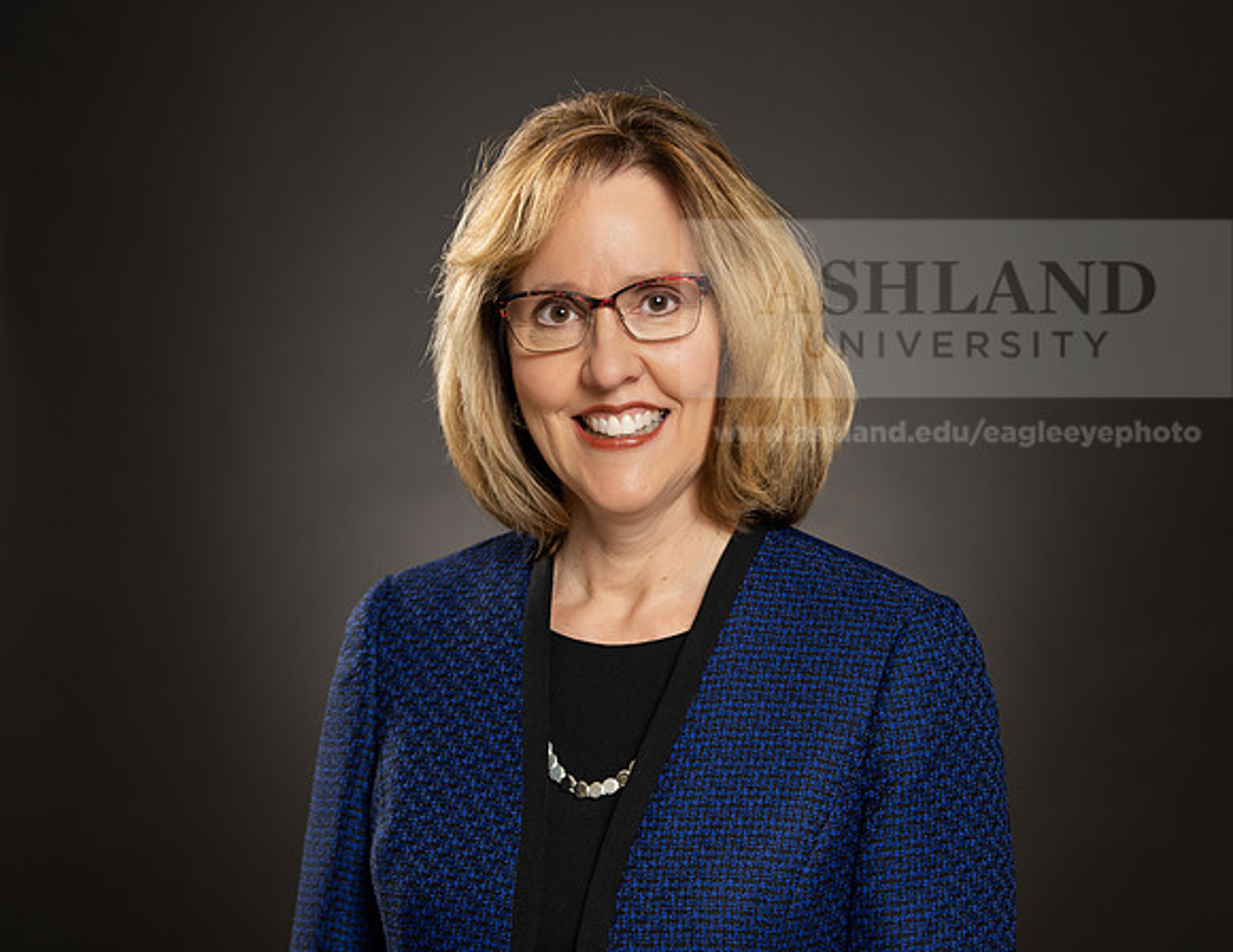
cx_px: 725
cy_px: 500
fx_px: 4359
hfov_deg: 16.1
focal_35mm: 121
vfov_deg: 12.5
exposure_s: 1/200
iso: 250
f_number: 5.6
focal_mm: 98
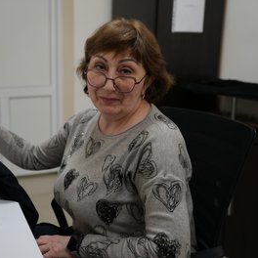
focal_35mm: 45
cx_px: 72
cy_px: 129
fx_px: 379
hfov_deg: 36.9
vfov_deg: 37.6
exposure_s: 1/200
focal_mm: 35
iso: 400
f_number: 2.8
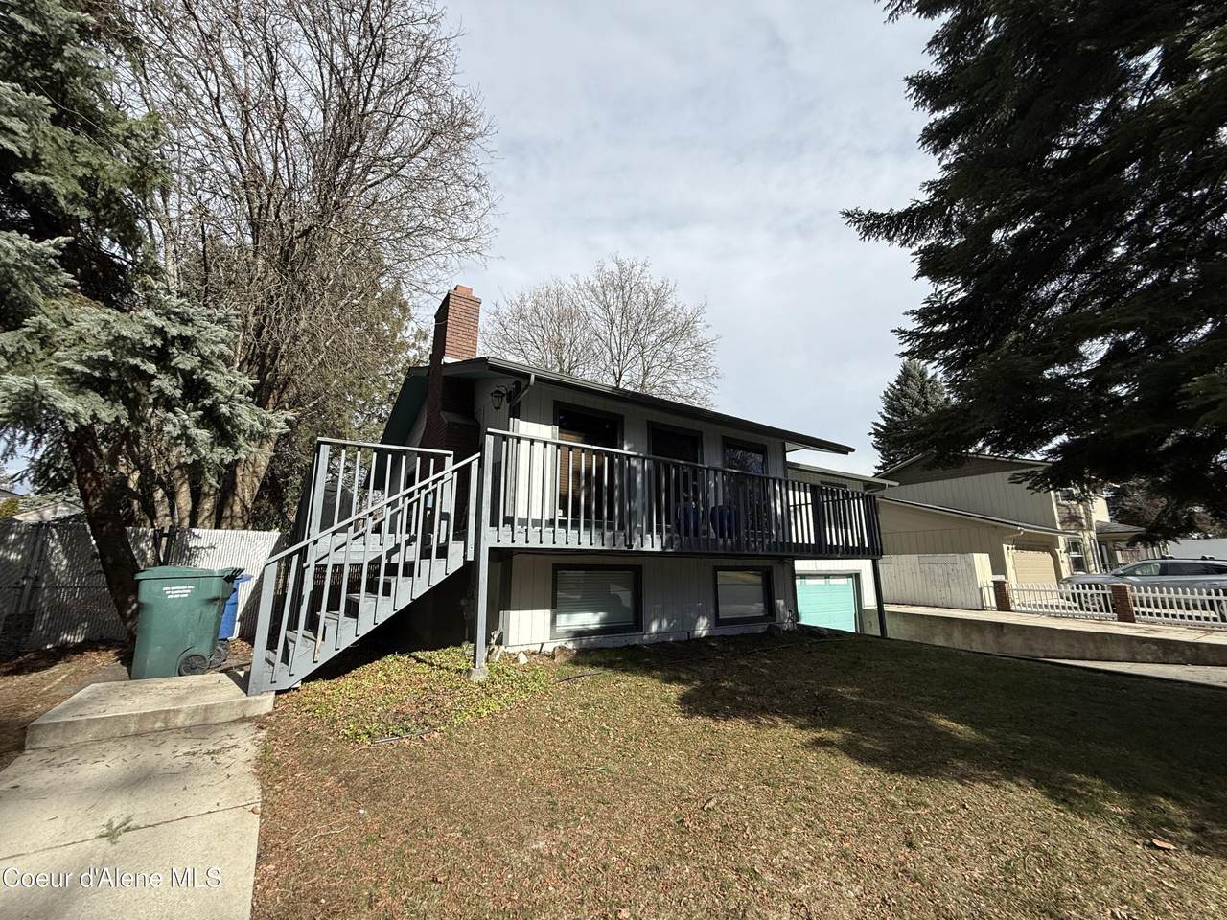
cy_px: 460
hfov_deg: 102.1
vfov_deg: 85.7
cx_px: 614
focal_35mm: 14
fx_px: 496
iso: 50
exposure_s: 1/2320
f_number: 2.2
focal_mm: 2.22
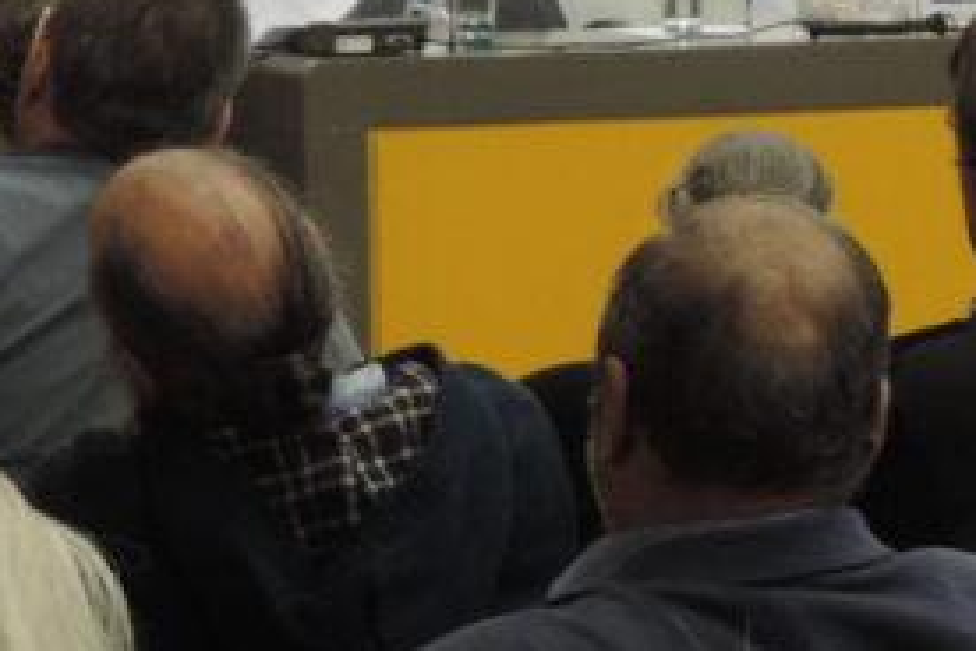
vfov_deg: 7.1
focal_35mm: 193
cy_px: -131
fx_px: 5232
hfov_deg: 10.7
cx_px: 587
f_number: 3.6
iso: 400
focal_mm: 8.9
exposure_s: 1/30
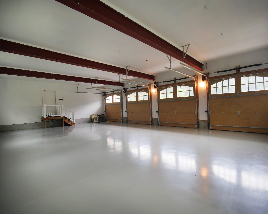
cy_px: 109
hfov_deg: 96.5
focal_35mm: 15
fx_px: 119
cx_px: 147
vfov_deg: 84.0
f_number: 2.8
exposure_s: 1/30
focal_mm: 7
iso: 200
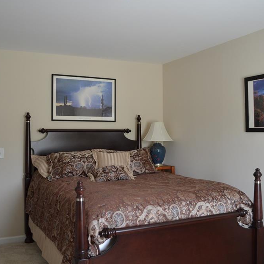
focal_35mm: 35
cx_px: 121
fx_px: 302
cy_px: 130
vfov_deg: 47.2
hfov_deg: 47.2
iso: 560
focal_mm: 18
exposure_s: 1/60
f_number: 3.5
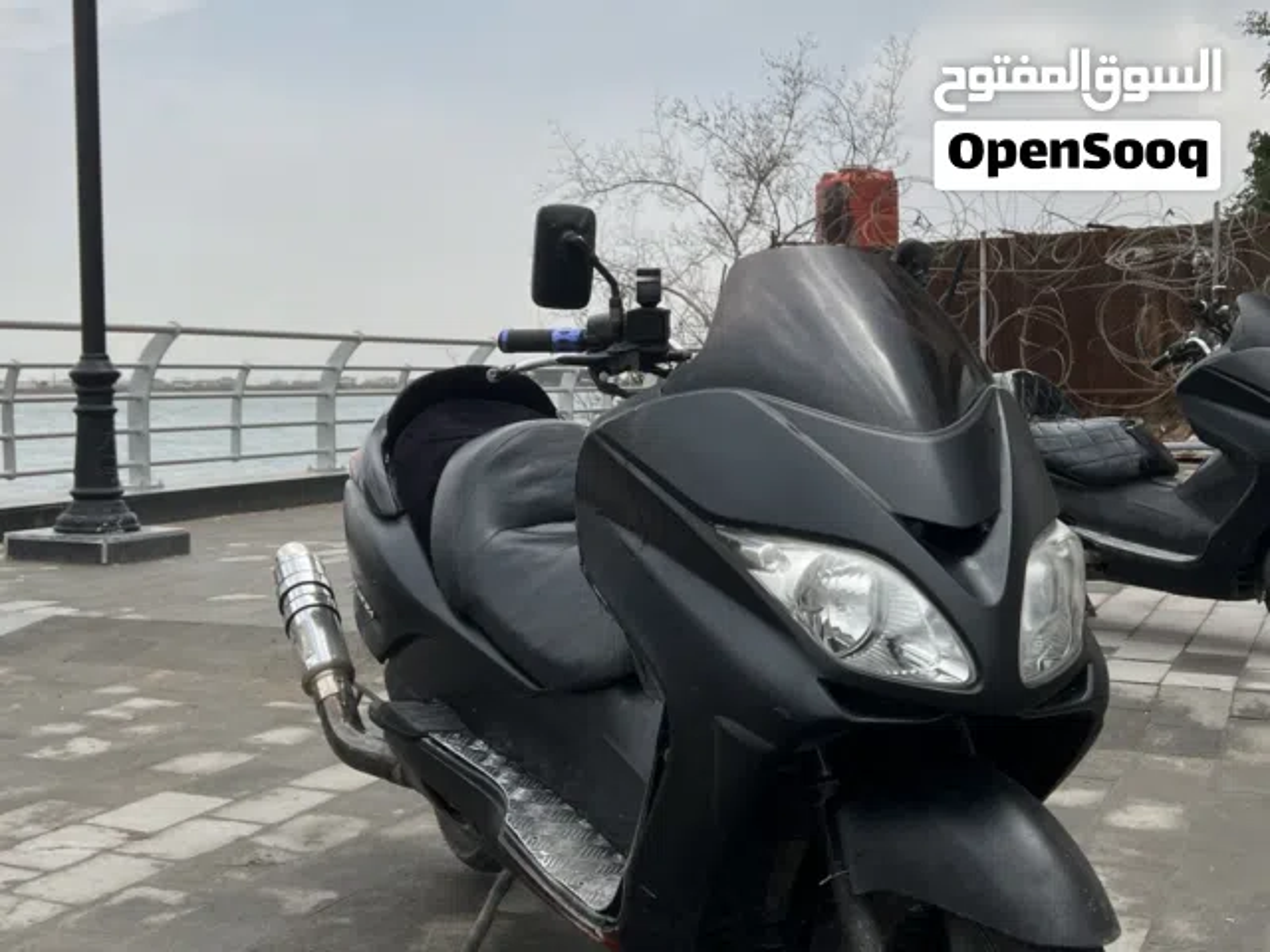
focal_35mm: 26
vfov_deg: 53.1
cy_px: 476
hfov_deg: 67.3
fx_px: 954
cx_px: 635
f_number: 1.5
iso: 50
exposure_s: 1/5319
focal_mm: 5.7
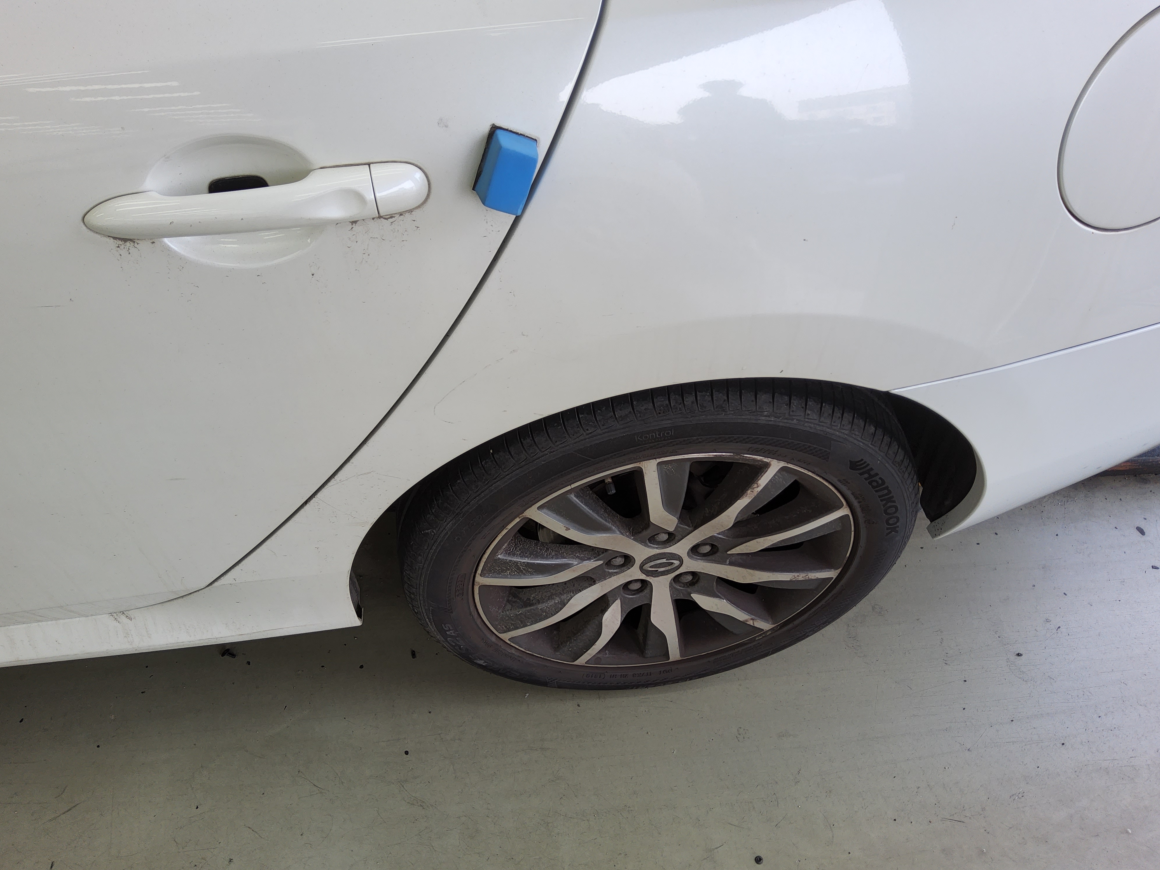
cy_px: 451
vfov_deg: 53.1
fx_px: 871
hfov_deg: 67.3
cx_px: 574
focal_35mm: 26
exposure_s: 1/123
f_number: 2
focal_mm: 3.08
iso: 32
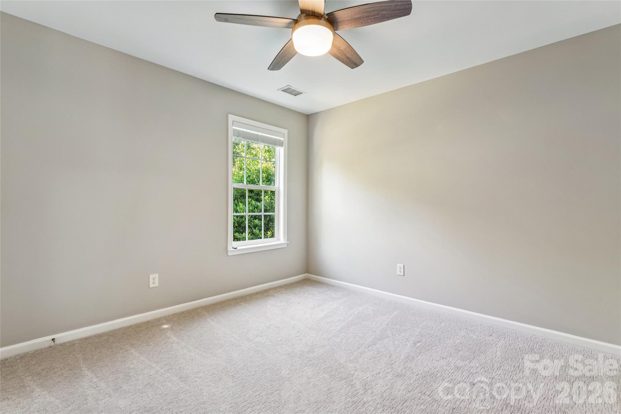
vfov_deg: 72.0
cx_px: 310
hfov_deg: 95.0
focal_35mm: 16
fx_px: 285
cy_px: 207
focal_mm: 16.5
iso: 100
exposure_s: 1.6
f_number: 13
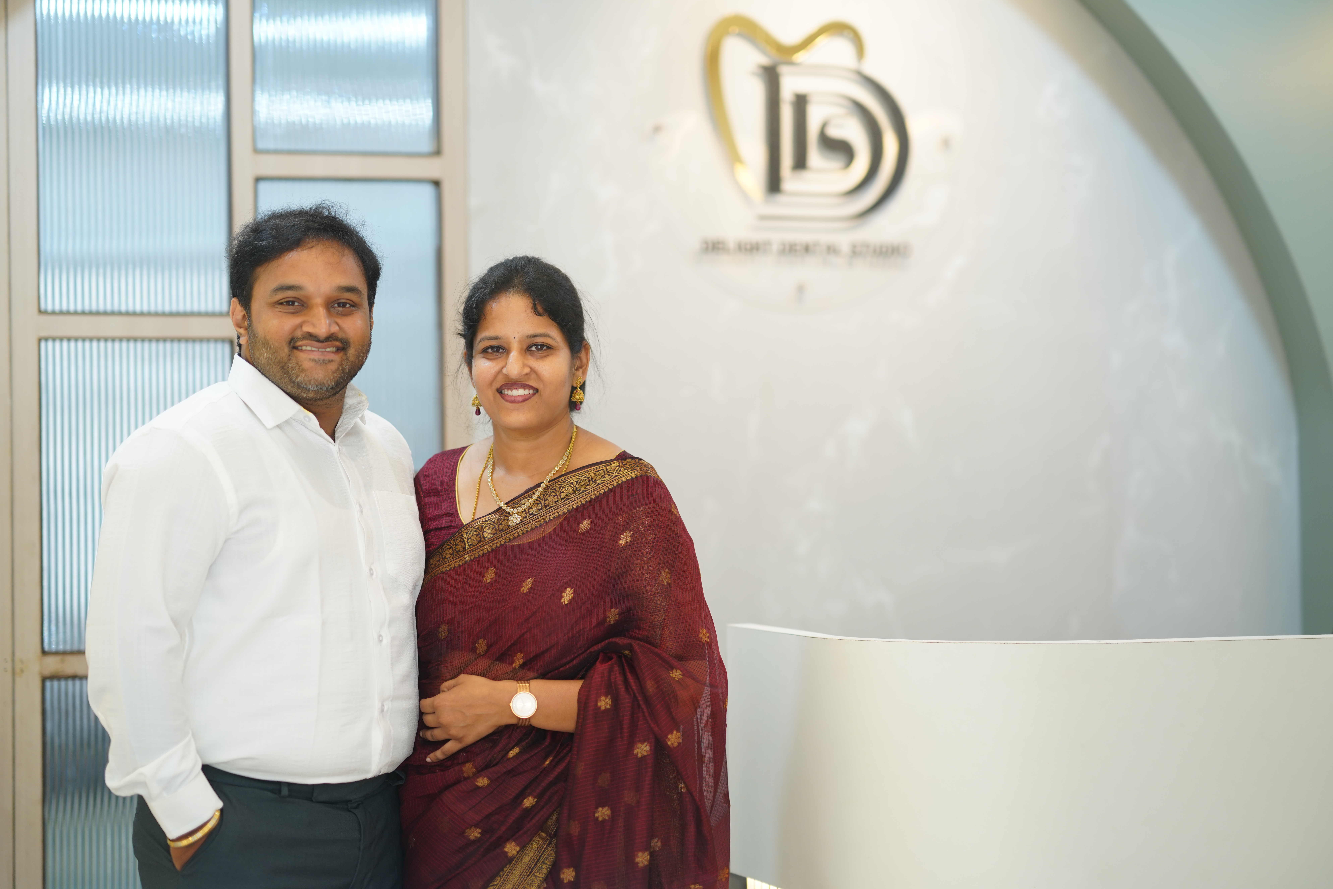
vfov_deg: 16.1
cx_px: 666
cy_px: 444
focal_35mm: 85
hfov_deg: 23.9
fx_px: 3148
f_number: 1.6
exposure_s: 1/125
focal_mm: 85
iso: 250
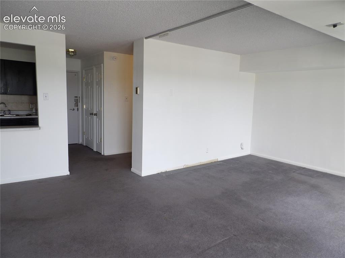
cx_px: 172
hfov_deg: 71.6
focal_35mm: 24
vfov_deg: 56.8
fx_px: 239
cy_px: 129
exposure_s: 1/37
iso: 100
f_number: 3.2
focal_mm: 4.3
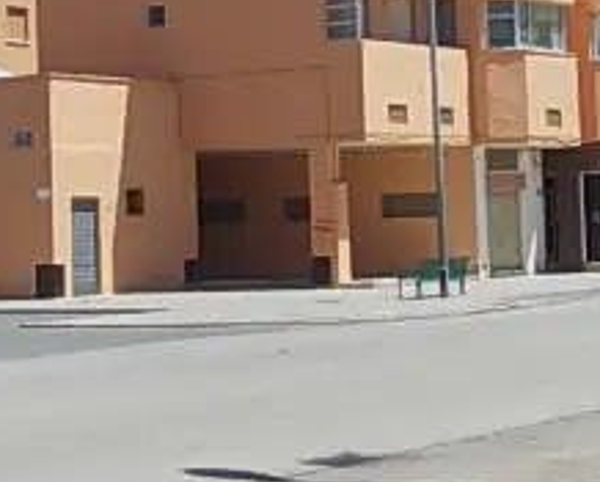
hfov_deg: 15.6
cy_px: -17
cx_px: 162
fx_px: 2187
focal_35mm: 123
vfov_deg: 12.4
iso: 80
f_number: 6.5
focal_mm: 6.1
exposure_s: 1/320
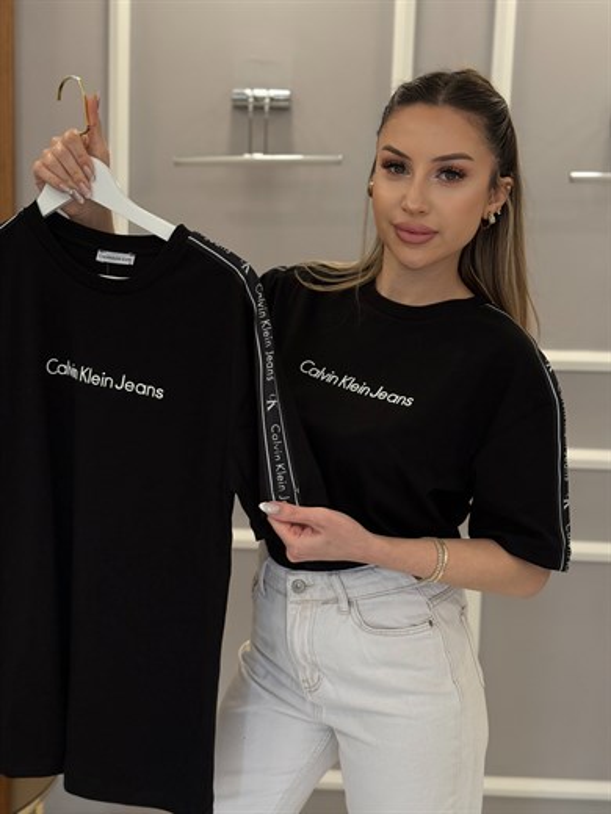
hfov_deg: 30.3
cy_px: 407
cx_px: 306
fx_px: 1130
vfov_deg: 39.7
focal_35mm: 48
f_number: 1.78
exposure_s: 1/232
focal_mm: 6.76
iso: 160
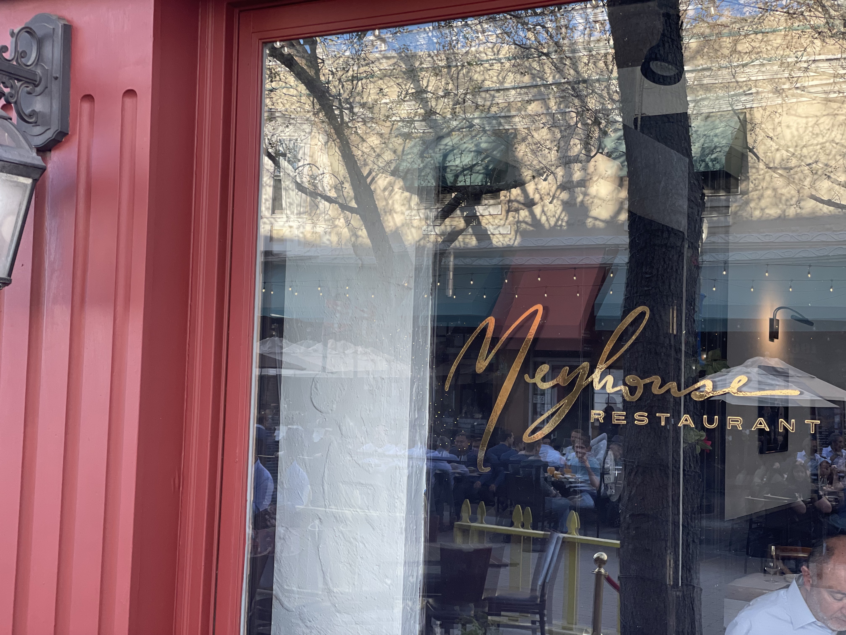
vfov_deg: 28.0
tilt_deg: +2.8
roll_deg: -1.8
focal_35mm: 52
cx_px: 423
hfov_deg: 36.8
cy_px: 318
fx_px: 1271
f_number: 2
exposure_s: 1/122
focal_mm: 6
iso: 64
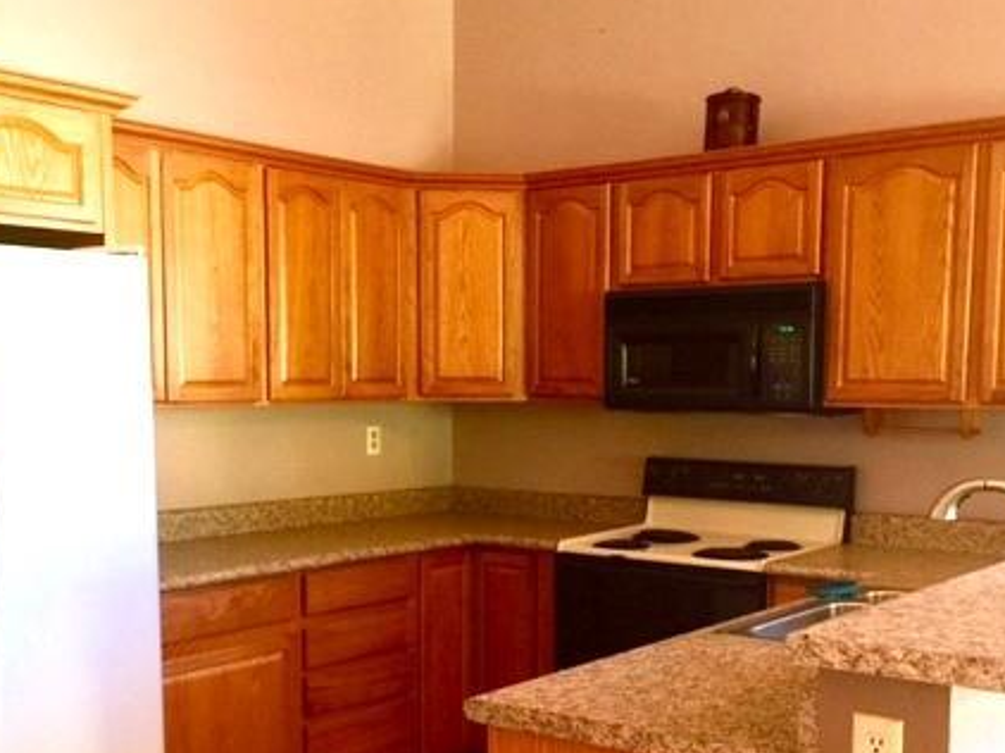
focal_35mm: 44
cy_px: 534
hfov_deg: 43.0
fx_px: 1277
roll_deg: -0.2
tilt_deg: -7.2
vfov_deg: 32.4
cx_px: 500
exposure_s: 1/15
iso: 100
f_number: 2.2
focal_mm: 4.15
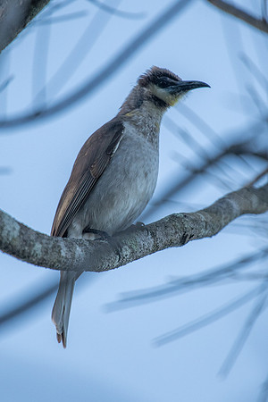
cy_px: 190
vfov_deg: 2.2
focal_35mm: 942
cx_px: 120
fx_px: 10518
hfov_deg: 1.5
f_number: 5.6
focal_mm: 500
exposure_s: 1/1250
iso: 720
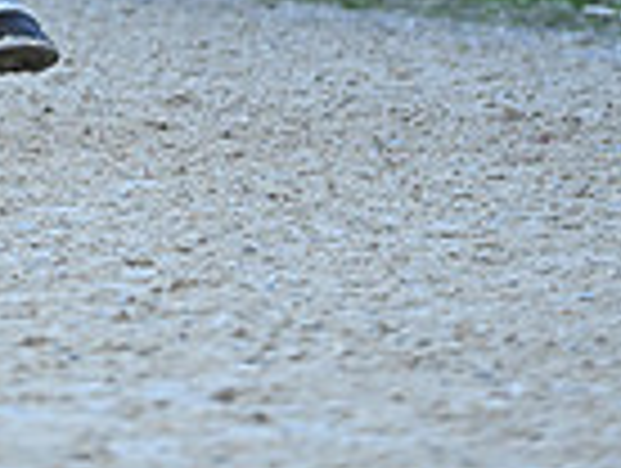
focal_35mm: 1048
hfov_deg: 1.9
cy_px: -788
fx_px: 18834
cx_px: -83
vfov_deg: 1.4
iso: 1800
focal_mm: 260
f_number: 5.6
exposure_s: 1/800
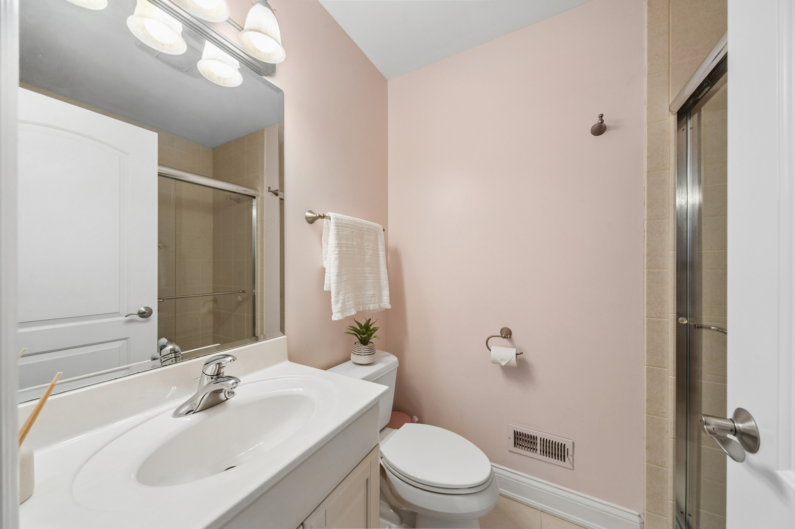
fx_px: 265
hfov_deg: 112.7
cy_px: 264
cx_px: 398
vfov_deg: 89.9
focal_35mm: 12
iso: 400
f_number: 8
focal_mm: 12
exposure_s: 1/13
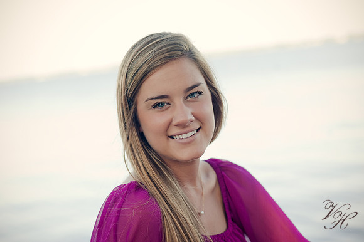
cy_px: 121
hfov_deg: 23.9
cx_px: 182
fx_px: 859
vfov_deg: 16.1
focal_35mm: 85
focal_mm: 85
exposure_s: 1/400
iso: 250
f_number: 4
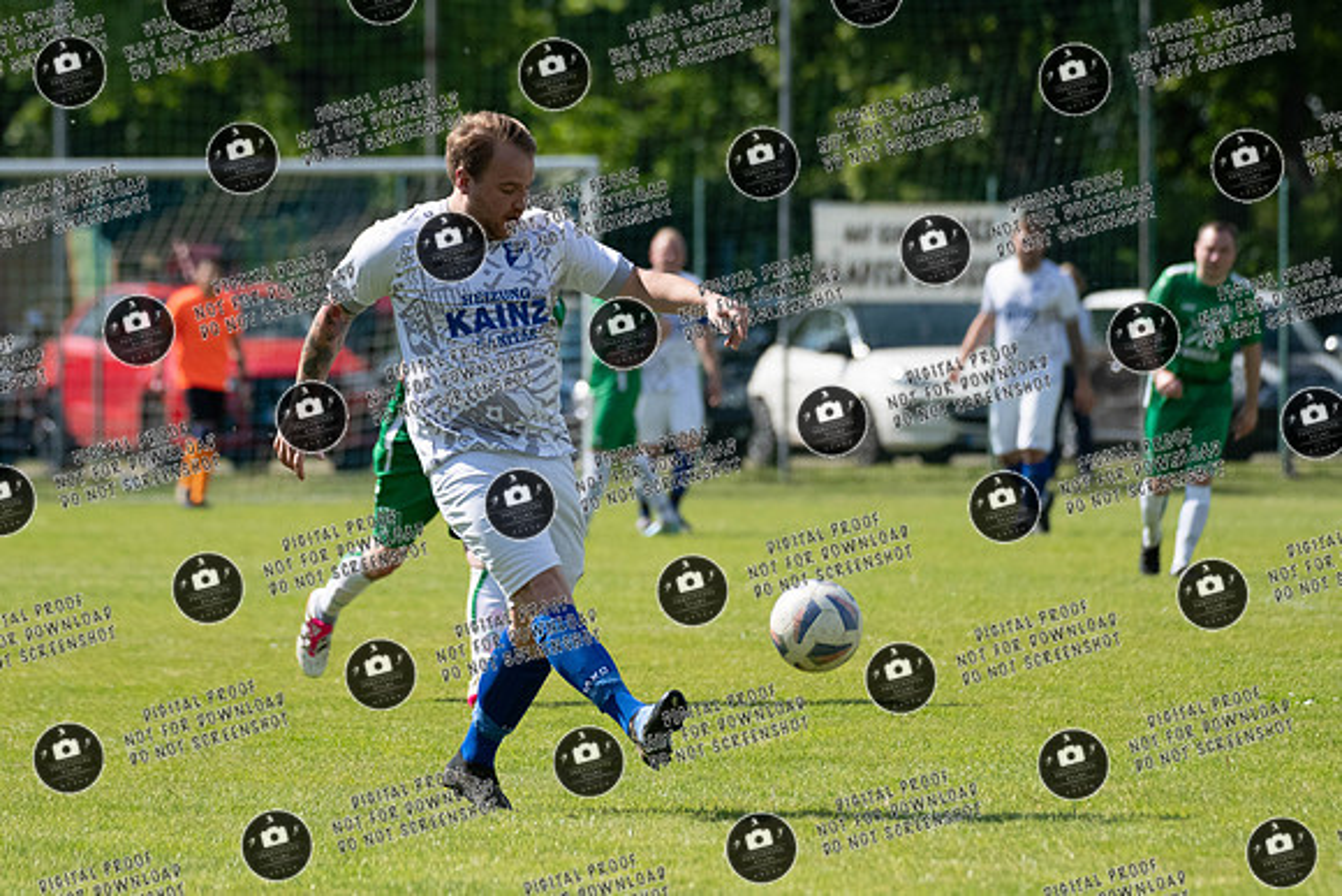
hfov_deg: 5.6
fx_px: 13706
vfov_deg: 3.7
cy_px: 415
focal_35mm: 368
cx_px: 650
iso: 1250
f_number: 5.6
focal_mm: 270
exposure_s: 1/5000
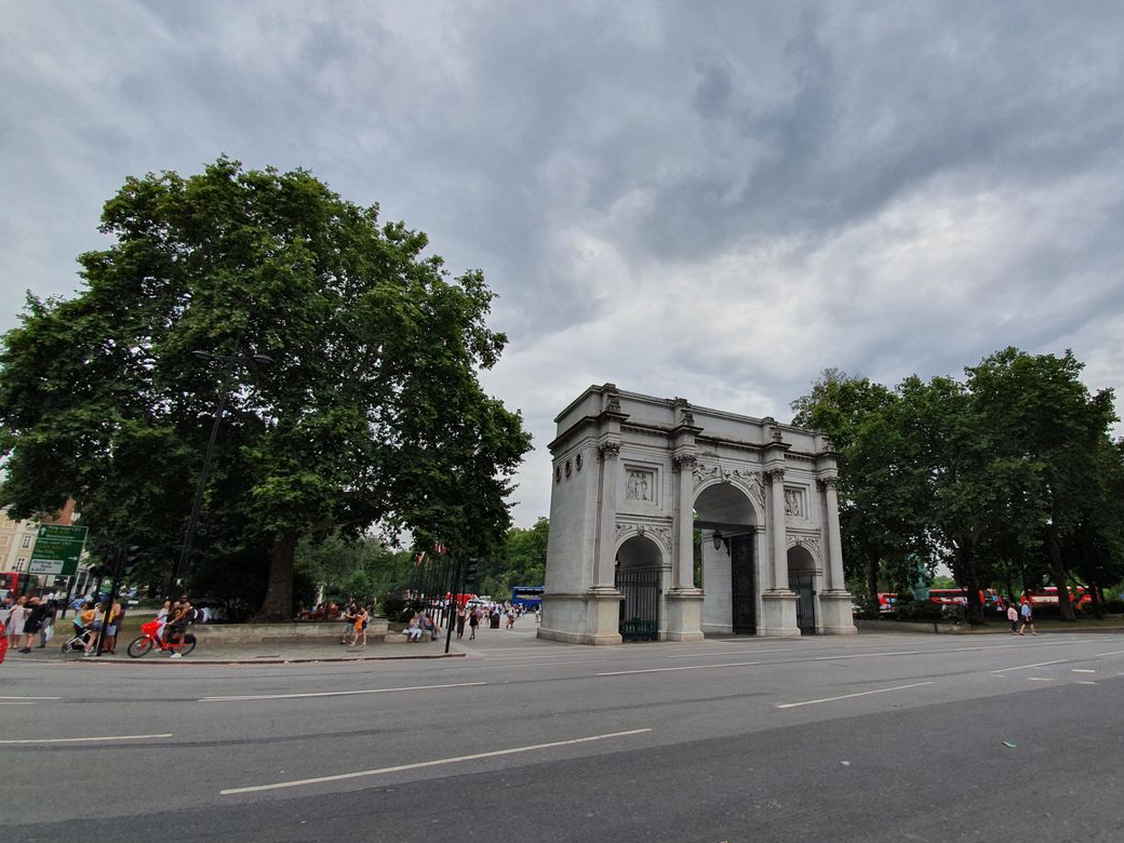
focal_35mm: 16
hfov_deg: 92.9
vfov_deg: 78.1
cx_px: 688
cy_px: 422
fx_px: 520
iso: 50
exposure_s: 1/624
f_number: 2.2
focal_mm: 1.8
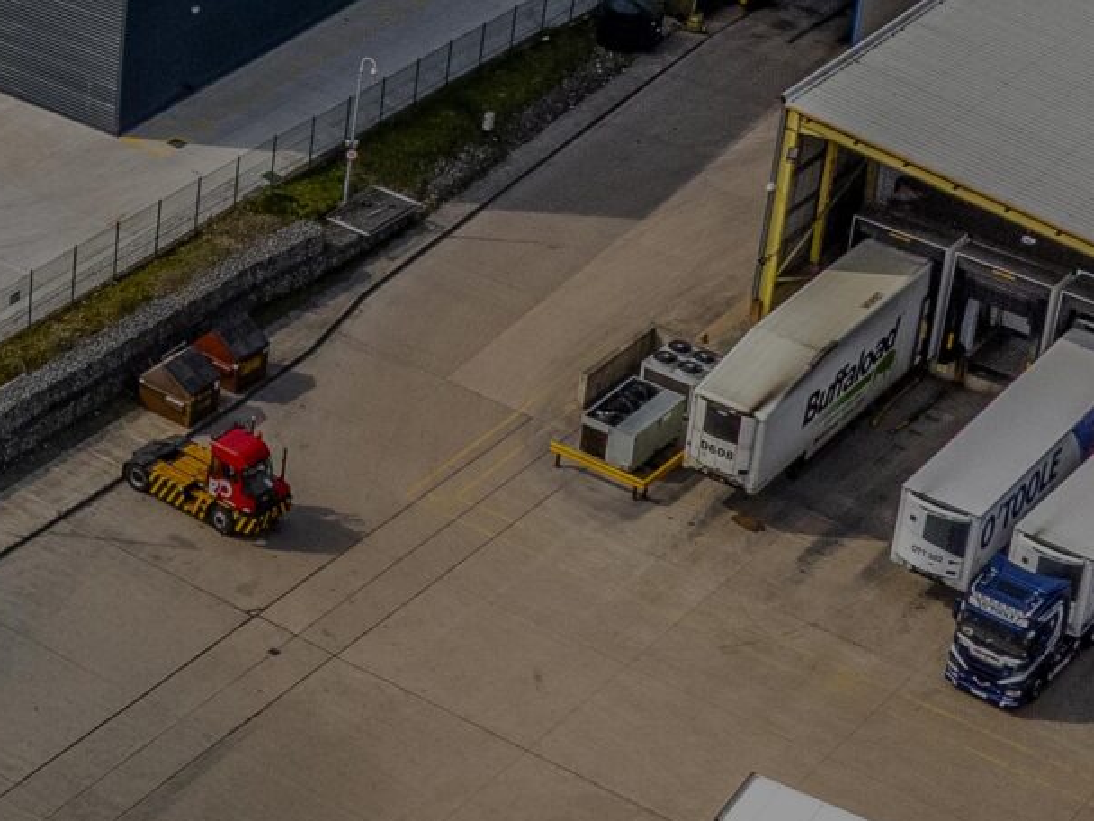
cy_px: -149
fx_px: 3192
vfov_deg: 14.2
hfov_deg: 18.3
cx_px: -284
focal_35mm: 101
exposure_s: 1/320
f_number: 10
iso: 100
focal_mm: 12.29
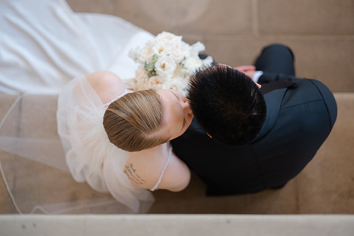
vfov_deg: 29.0
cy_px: 118
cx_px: 177
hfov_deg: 42.4
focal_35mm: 46
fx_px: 456
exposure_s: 1/160
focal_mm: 55
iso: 80
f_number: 1.7
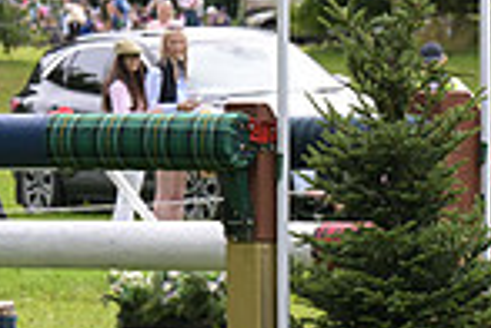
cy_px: 8
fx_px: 4623
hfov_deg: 6.0
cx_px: 855
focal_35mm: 339
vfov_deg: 4.1
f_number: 5.6
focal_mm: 86
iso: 1100
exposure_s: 1/1250
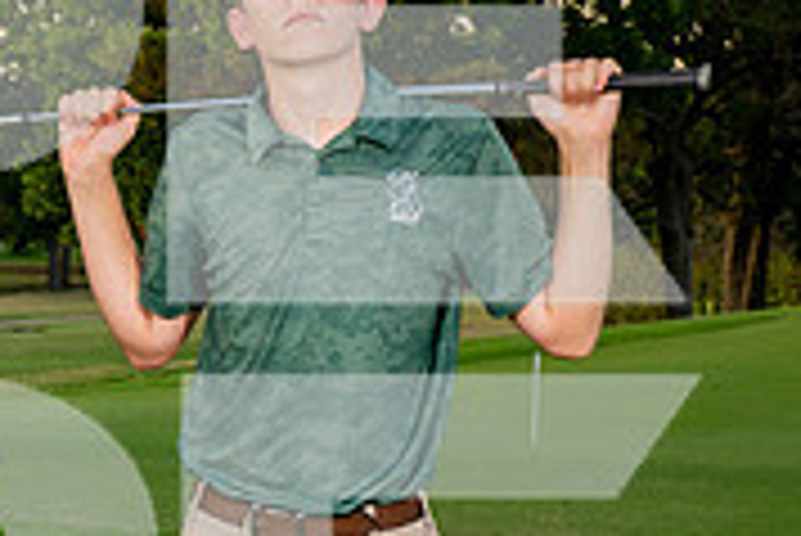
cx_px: -446
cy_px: 615
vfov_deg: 9.0
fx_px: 3385
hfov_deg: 12.7
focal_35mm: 152
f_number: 6.3
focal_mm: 46
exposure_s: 1/200
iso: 400
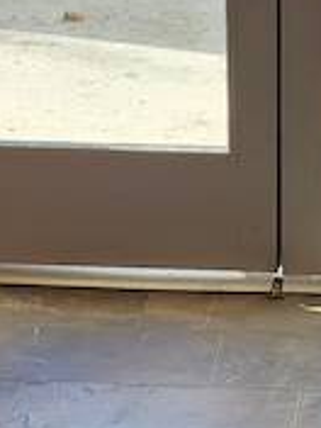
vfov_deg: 13.1
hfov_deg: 11.3
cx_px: 282
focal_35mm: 131
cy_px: 839
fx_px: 1620
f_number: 1.8
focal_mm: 6.4
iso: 40
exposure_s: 1/180
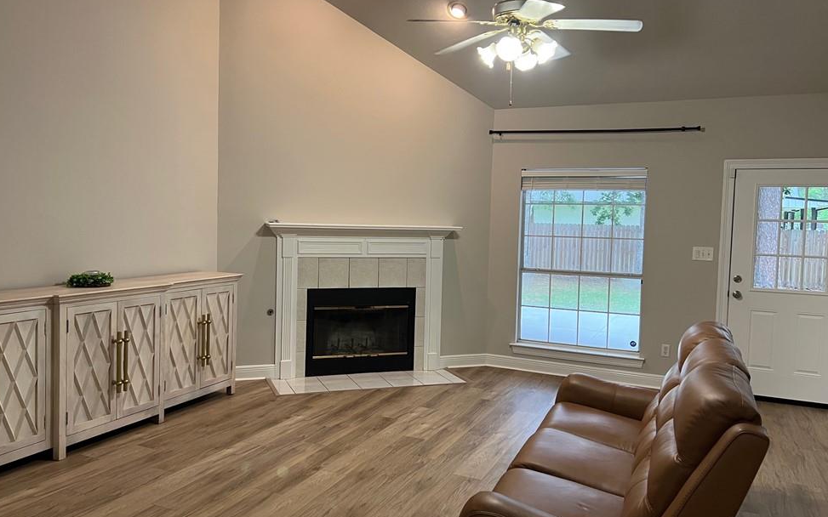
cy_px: 251
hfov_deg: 64.6
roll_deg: -1.3
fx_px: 654
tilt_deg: -3.5
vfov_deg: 43.1
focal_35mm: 29
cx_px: 399
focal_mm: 5.7
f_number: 1.5
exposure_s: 1/60
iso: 125
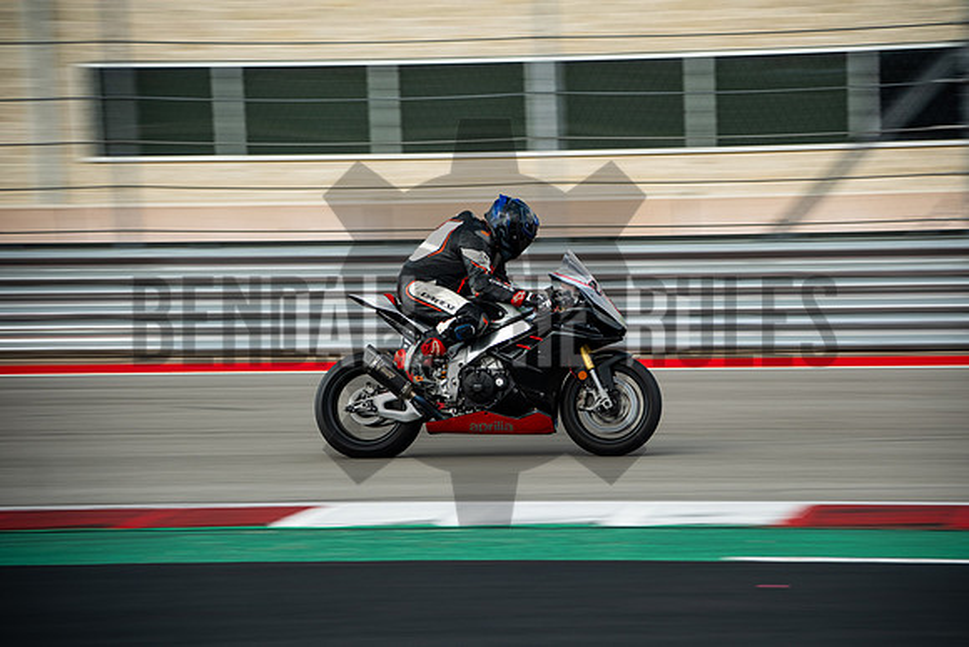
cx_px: 484
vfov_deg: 9.2
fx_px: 4038
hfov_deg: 13.7
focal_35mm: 150
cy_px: 324
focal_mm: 100
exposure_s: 1/200
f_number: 4.5
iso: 160
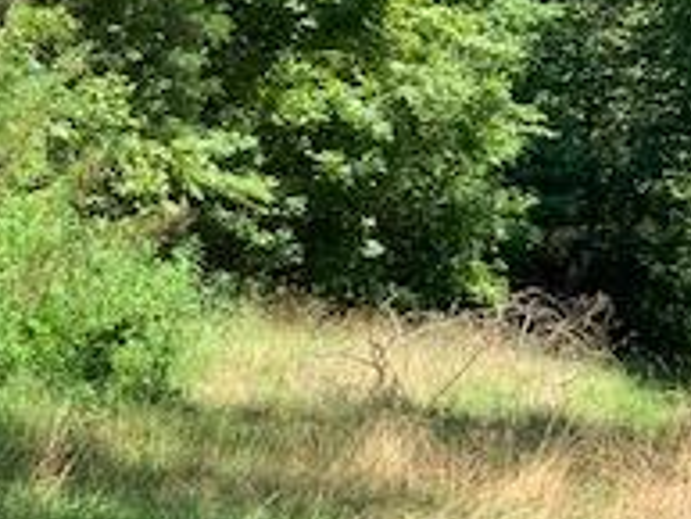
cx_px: 143
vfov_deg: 8.6
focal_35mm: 172
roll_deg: -1.9
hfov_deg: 11.4
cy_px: 290
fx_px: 3436
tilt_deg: +3.1
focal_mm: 6
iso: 16
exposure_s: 1/343
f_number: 2.4
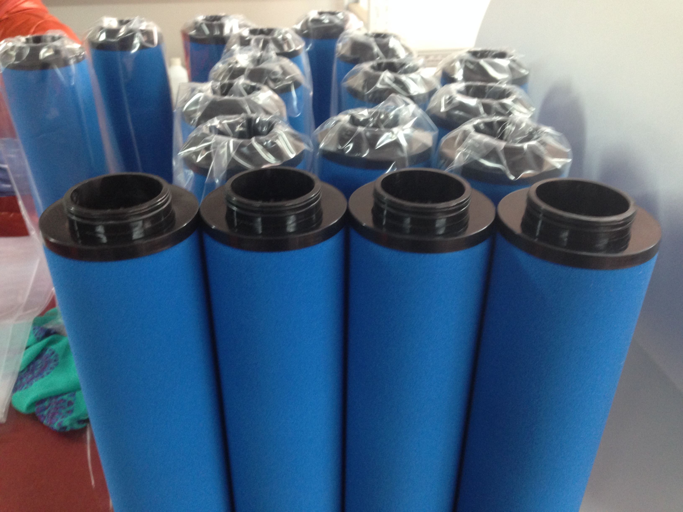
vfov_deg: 42.9
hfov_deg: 55.4
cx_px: 342
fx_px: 651
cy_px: 256
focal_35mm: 33
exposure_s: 1/20
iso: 160
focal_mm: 4.12
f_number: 2.4
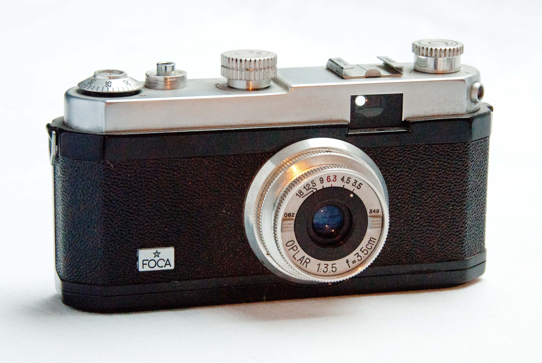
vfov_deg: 13.1
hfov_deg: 19.4
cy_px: 182
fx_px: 1583
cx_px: 271
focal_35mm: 105
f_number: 11
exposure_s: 1/1.25
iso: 400
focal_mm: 70
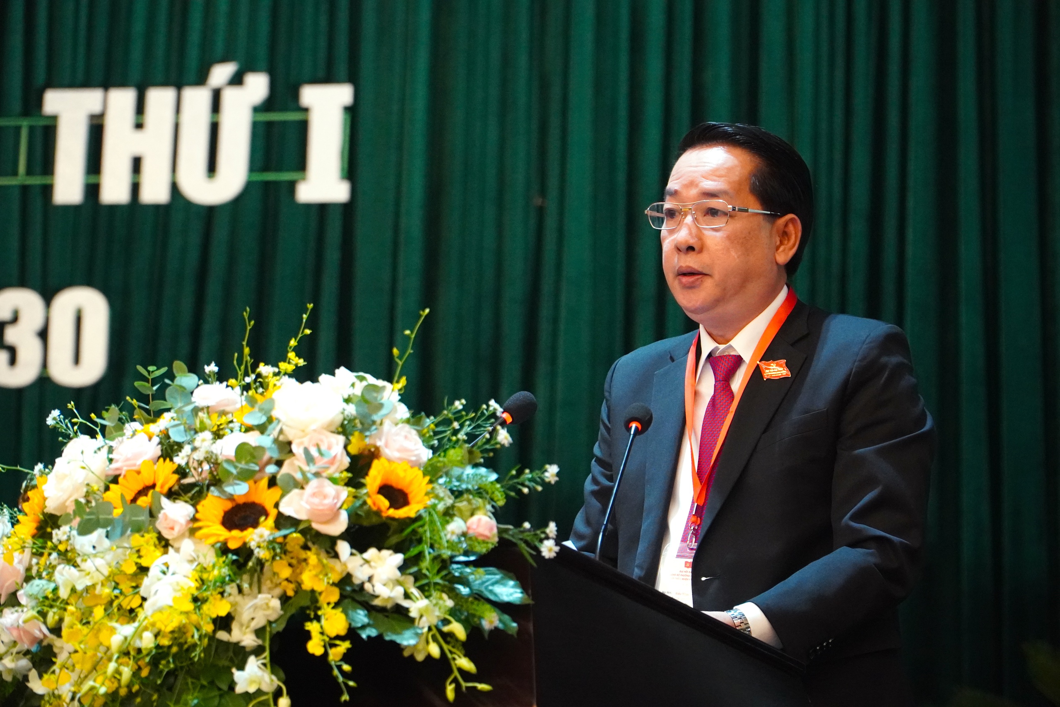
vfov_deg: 9.6
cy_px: 354
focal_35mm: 142
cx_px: 530
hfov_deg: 14.4
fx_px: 4196
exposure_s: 1/160
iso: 4000
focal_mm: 95
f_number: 4
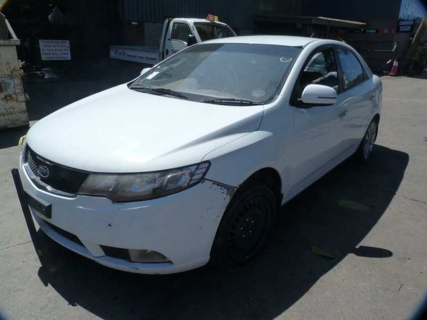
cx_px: 214
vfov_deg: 54.9
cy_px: 160
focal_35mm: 25
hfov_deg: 69.4
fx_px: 308
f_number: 5.6
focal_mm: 4.5
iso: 125
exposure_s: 1/400
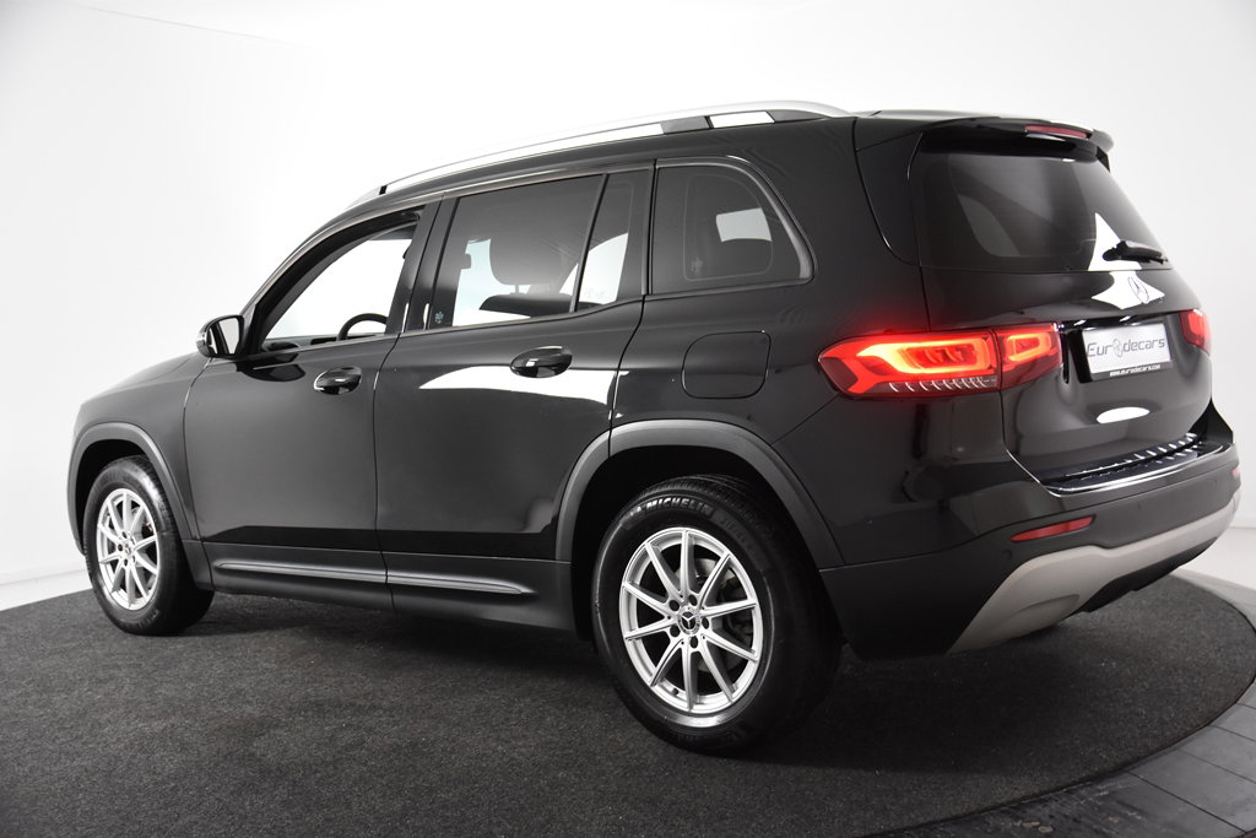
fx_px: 1361
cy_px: 419
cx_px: 628
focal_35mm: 39
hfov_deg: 49.5
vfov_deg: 34.2
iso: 1600
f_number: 4
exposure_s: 1/60
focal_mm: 26
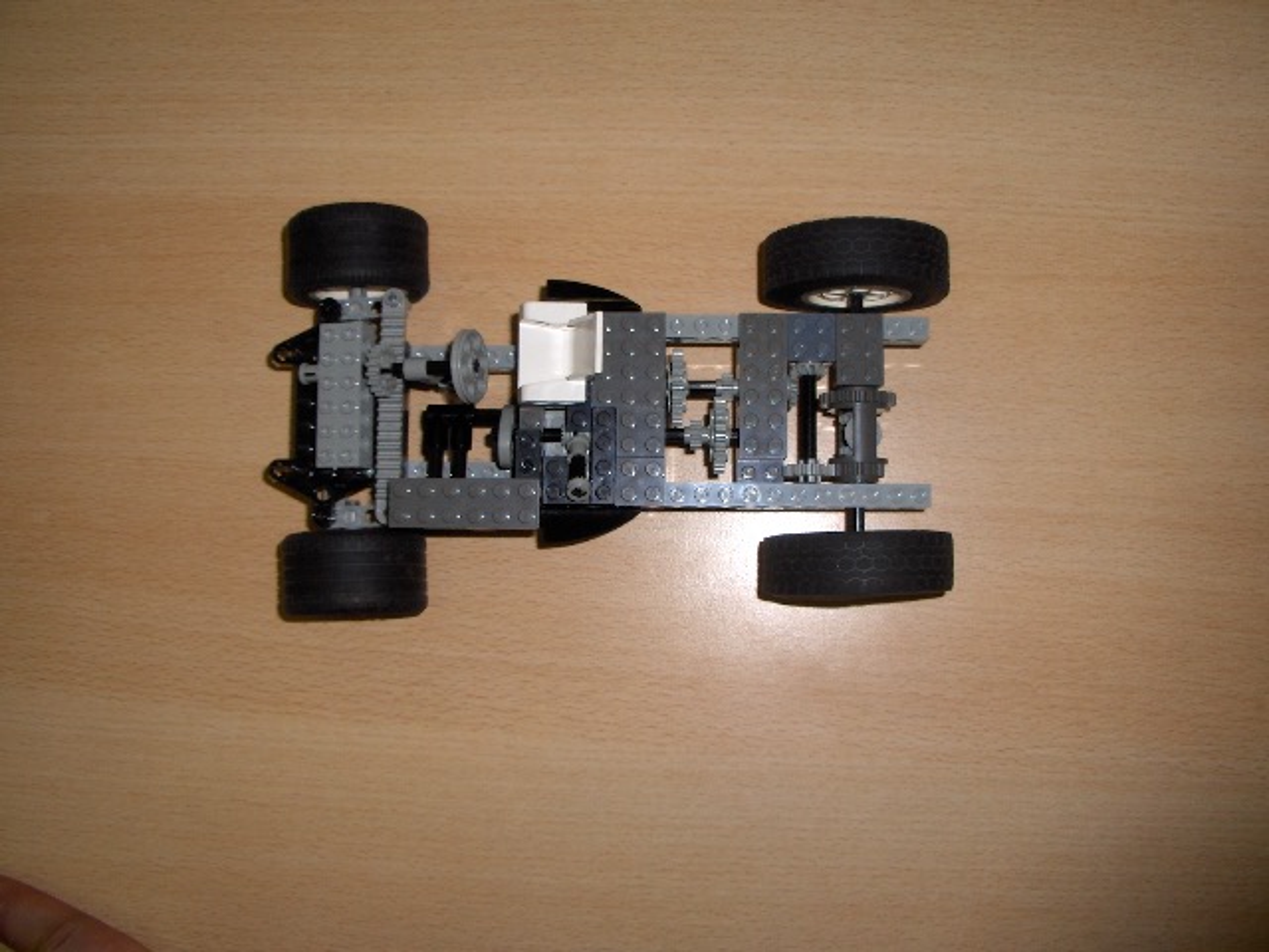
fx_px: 1283
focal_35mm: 35
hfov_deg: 52.6
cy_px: 476
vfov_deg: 40.7
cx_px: 634
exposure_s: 1/60
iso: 100
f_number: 4.3
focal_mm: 5.8
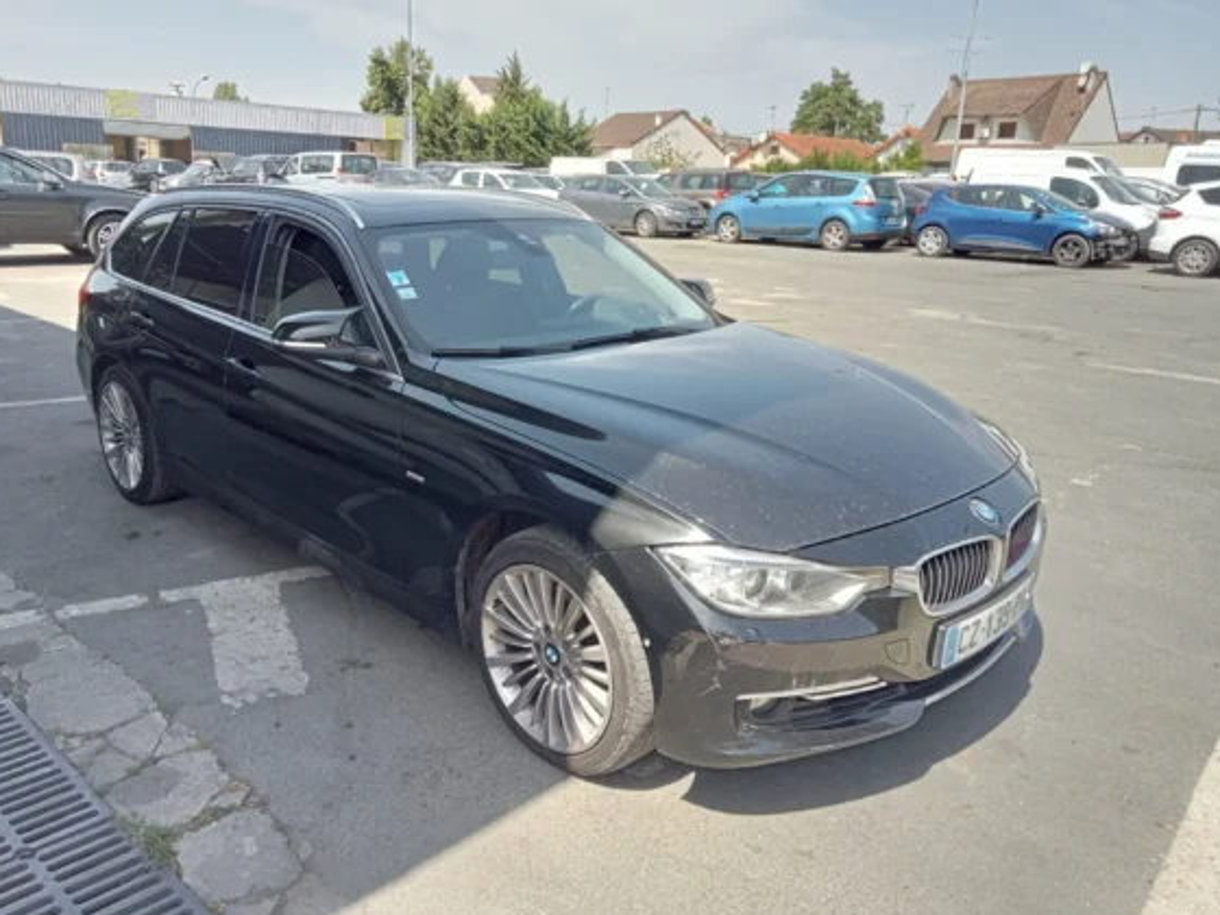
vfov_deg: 46.8
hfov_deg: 59.9
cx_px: 575
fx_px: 1057
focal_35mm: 30
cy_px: 438
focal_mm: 3.46
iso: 100
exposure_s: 1/203
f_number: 2.2
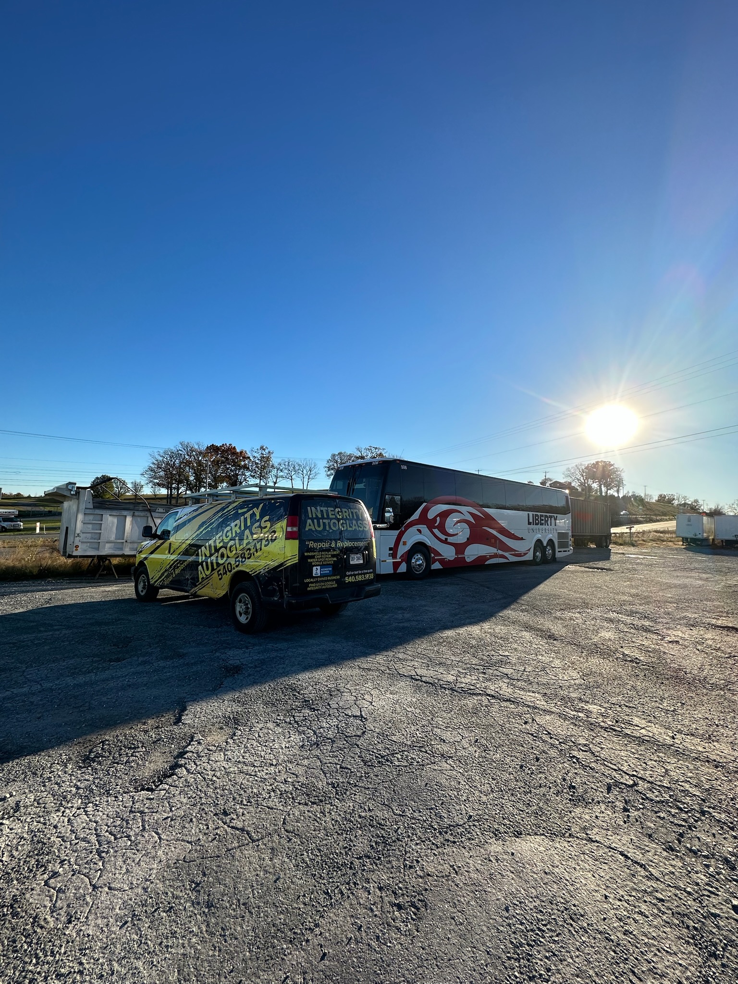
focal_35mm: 14
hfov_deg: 85.7
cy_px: 492
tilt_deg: +4.3
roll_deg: -2.7
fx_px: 398
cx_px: 369
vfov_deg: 102.1
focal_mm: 2.22
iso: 50
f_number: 2.2
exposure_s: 1/1770
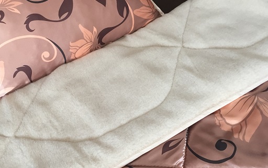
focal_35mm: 48
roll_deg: +13.2
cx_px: 109
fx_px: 351
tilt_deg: -43.3
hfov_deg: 41.7
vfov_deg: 26.9
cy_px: 90
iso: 100
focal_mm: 4.15
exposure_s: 1/33
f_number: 2.2
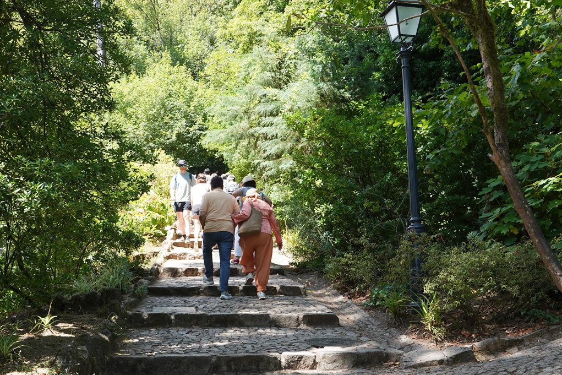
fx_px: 734
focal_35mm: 47
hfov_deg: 41.8
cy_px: 214
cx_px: 233
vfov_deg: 28.6
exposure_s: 1/100
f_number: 5.6
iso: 100
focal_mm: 24
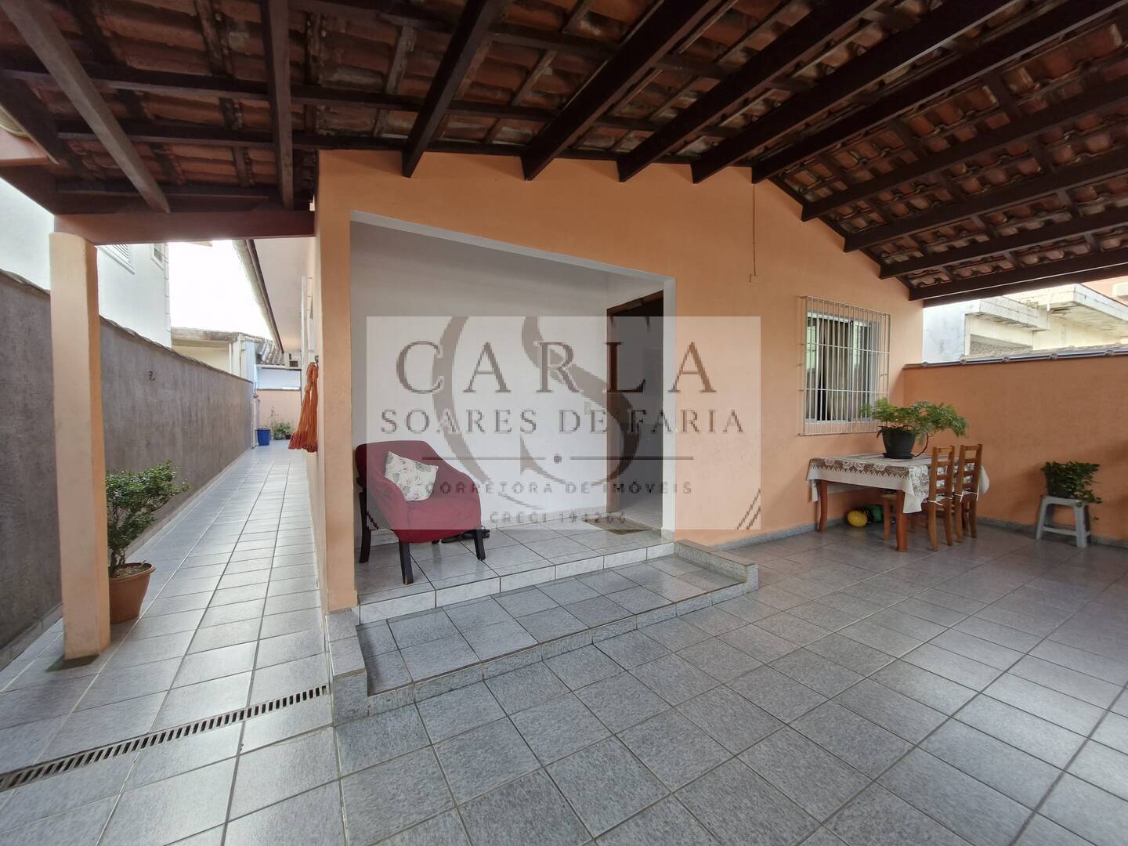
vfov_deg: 89.9
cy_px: 423
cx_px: 564
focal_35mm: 13
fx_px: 424
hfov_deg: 106.2
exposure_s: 1/120
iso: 80
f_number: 2.2
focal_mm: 1.74
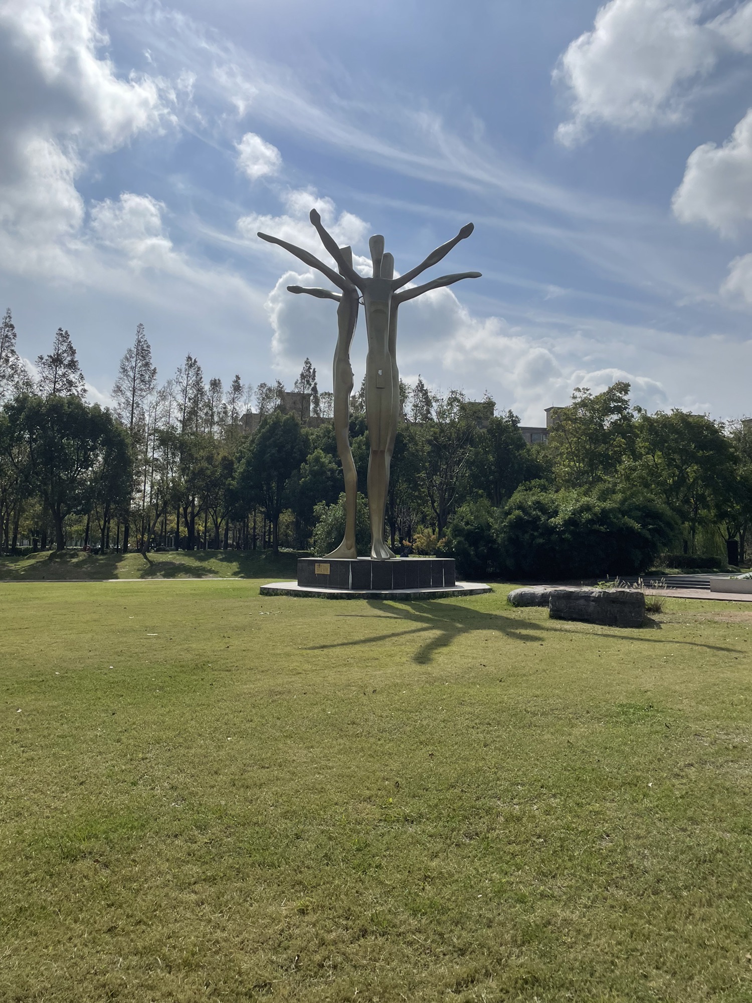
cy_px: 502
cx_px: 376
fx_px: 753
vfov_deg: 67.3
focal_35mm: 26
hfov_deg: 53.1
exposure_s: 1/14925
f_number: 1.6
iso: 32
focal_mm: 4.2
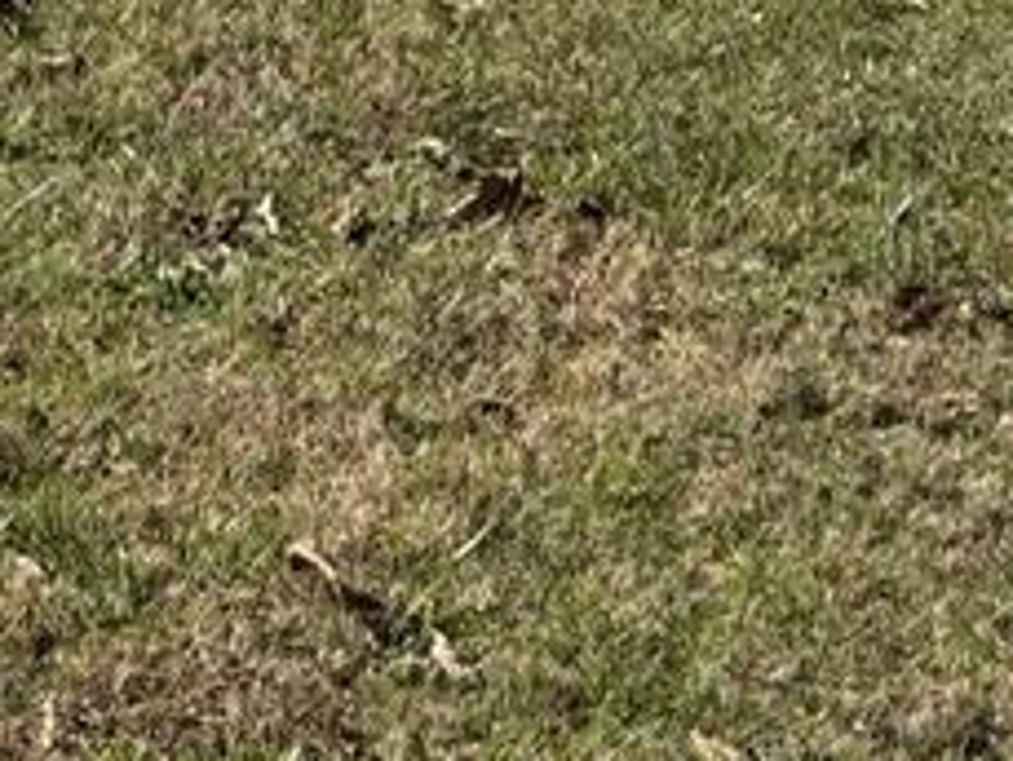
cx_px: -1026
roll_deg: -2.4
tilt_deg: -5.3
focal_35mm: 134
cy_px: -531
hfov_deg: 12.8
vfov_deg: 10.5
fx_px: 3923
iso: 80
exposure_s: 1/4167
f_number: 1.78
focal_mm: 6.76
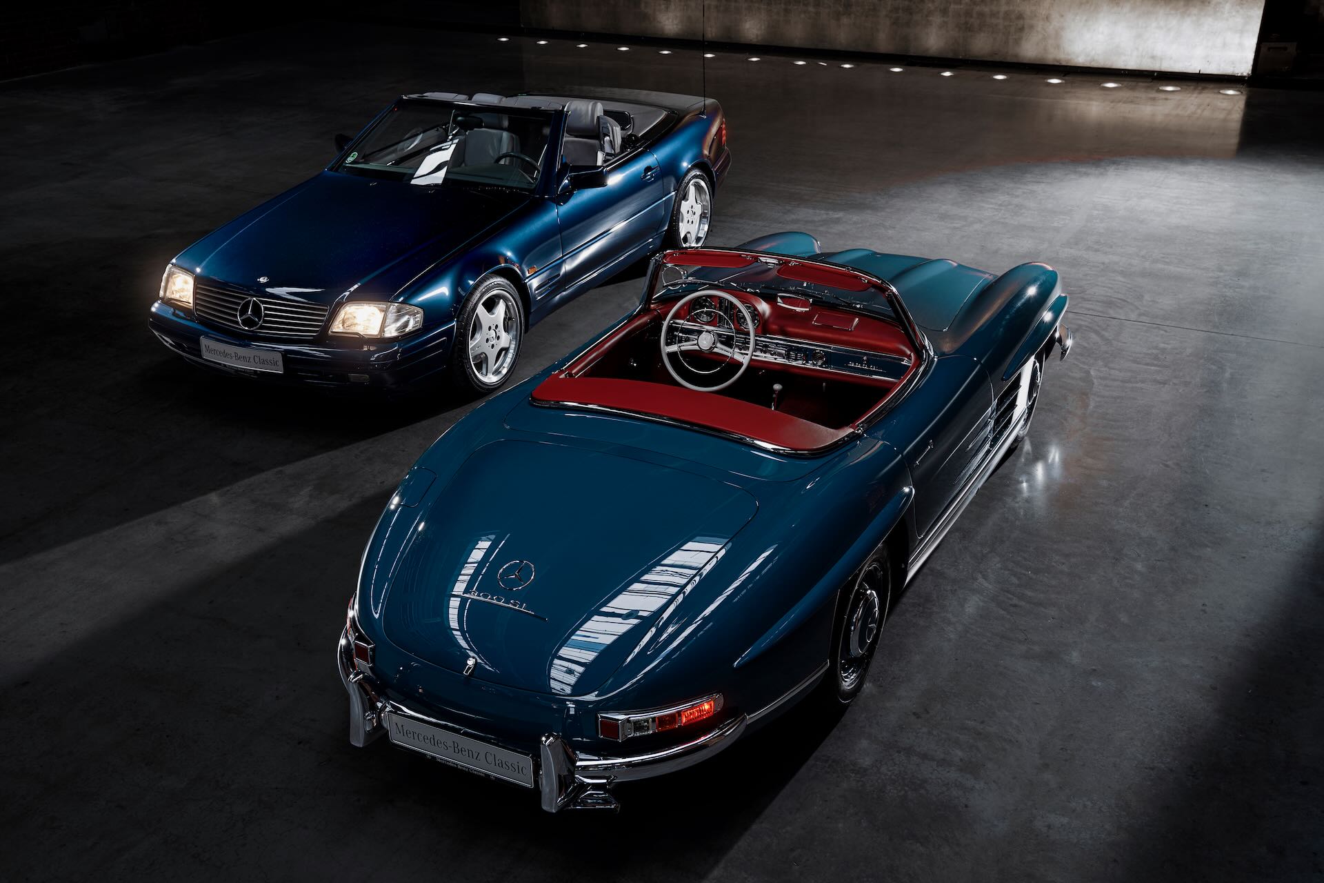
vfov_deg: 35.9
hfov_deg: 51.9
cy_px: 442
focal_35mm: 37
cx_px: 662
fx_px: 1361
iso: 80
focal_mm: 37
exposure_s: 1/5
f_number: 8
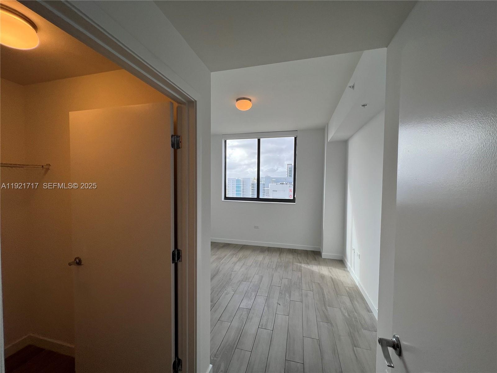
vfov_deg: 89.9
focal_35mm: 13
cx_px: 248
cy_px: 186
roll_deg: -0.2
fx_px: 187
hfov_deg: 106.2
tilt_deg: -1.9
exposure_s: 1/205
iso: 32
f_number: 1.8
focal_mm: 1.57
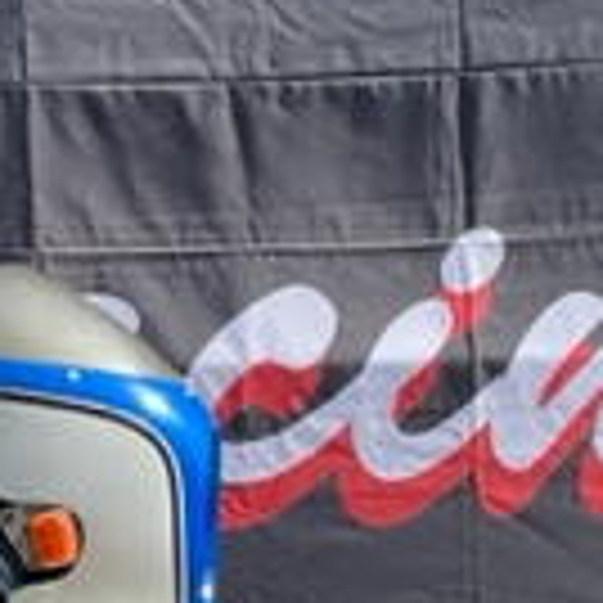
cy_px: 657
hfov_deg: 14.4
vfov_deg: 15.4
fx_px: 2168
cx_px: -405
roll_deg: +0.8
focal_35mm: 110
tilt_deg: +0.4
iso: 32
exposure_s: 1/1689
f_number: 1.6
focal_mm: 4.2
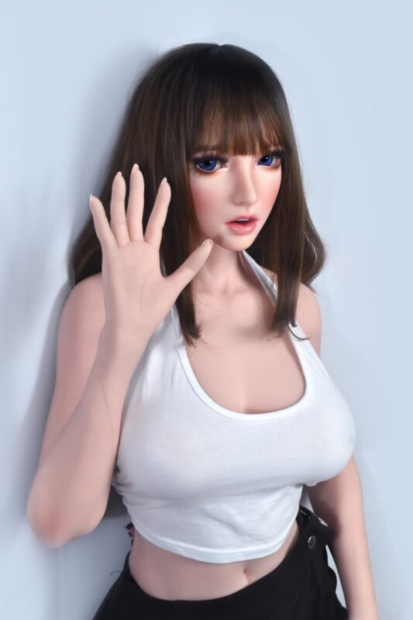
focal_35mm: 63
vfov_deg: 31.9
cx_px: 206
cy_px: 310
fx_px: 1085
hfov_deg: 21.6
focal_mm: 42
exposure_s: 1/60
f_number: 8
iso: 1250
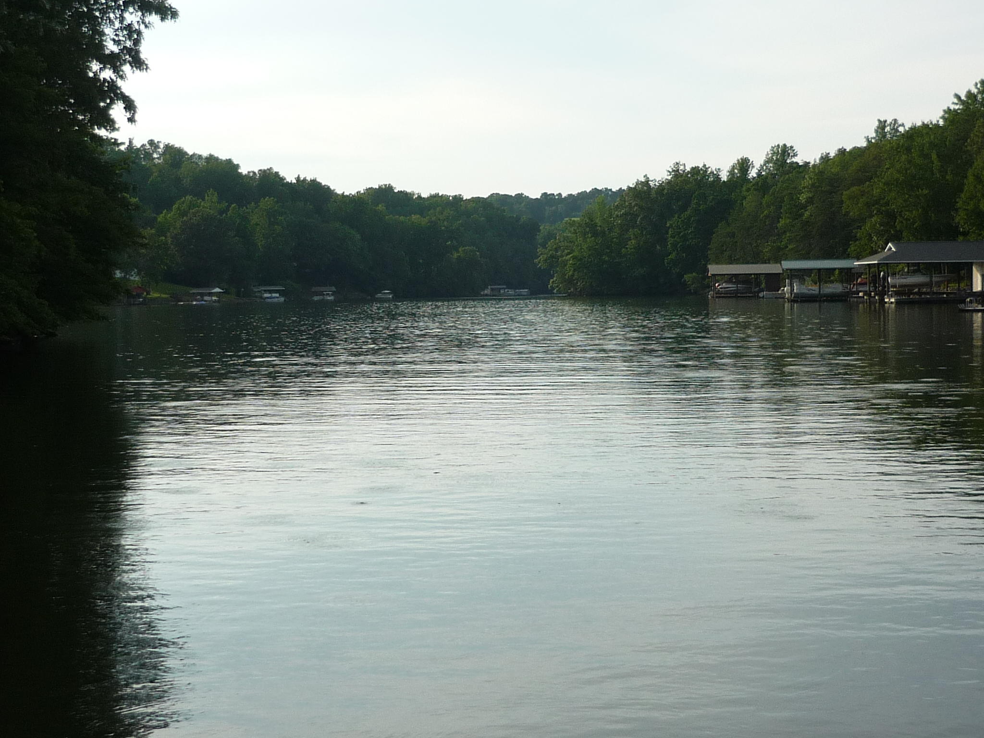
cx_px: 492
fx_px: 1876
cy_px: 369
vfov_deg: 22.3
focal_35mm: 66
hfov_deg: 29.4
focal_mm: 6.8
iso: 100
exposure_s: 1/1000
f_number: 3
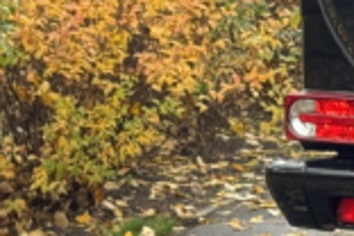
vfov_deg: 5.6
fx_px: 2419
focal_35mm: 246
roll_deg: +0.3
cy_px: 41
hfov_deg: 7.8
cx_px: 837
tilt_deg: -5.4
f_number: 1.78
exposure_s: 1/60
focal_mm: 6.76
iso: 125
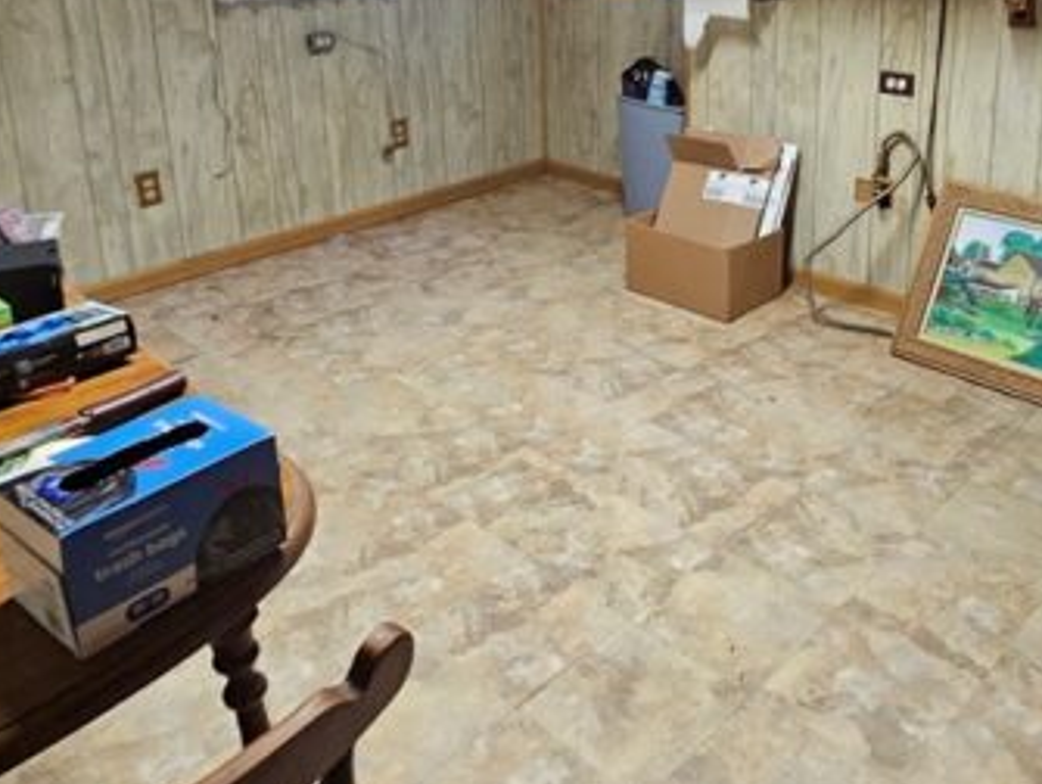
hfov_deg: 57.6
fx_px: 934
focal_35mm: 31
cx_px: 647
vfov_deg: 43.2
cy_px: 146
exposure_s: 1/40
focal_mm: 2.2
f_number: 2.2
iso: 320
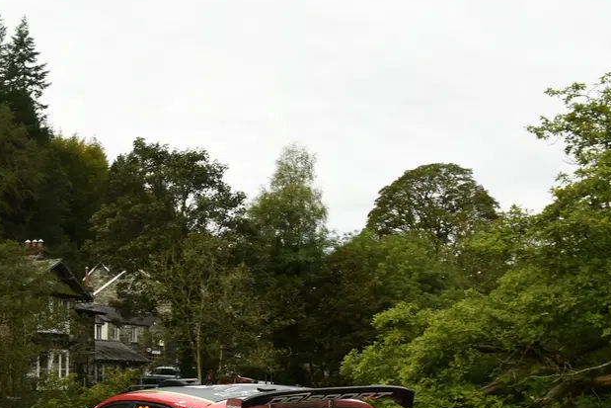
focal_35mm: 60
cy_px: 334
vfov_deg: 22.3
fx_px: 1019
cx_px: 124
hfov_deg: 32.5
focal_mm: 31
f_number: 11
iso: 2500
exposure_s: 1/250
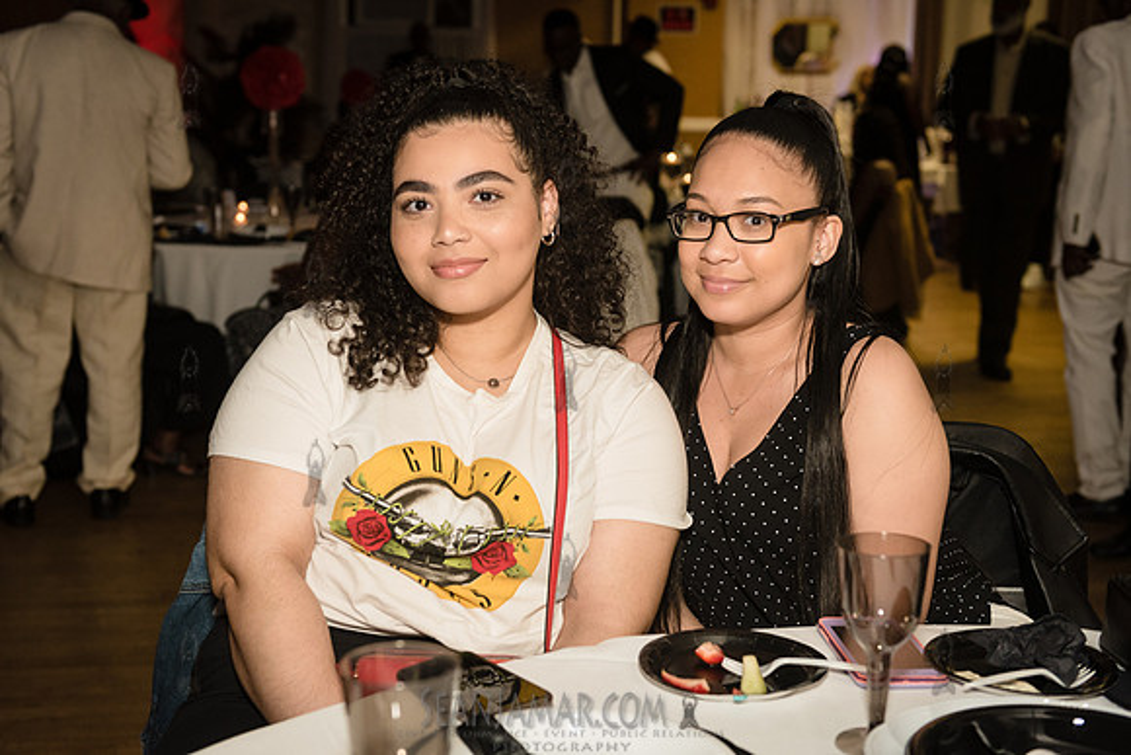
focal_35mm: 48
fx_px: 1508
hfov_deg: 41.1
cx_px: 566
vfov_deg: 28.1
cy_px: 378
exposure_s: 1/250
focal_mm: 48
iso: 2000
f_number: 4
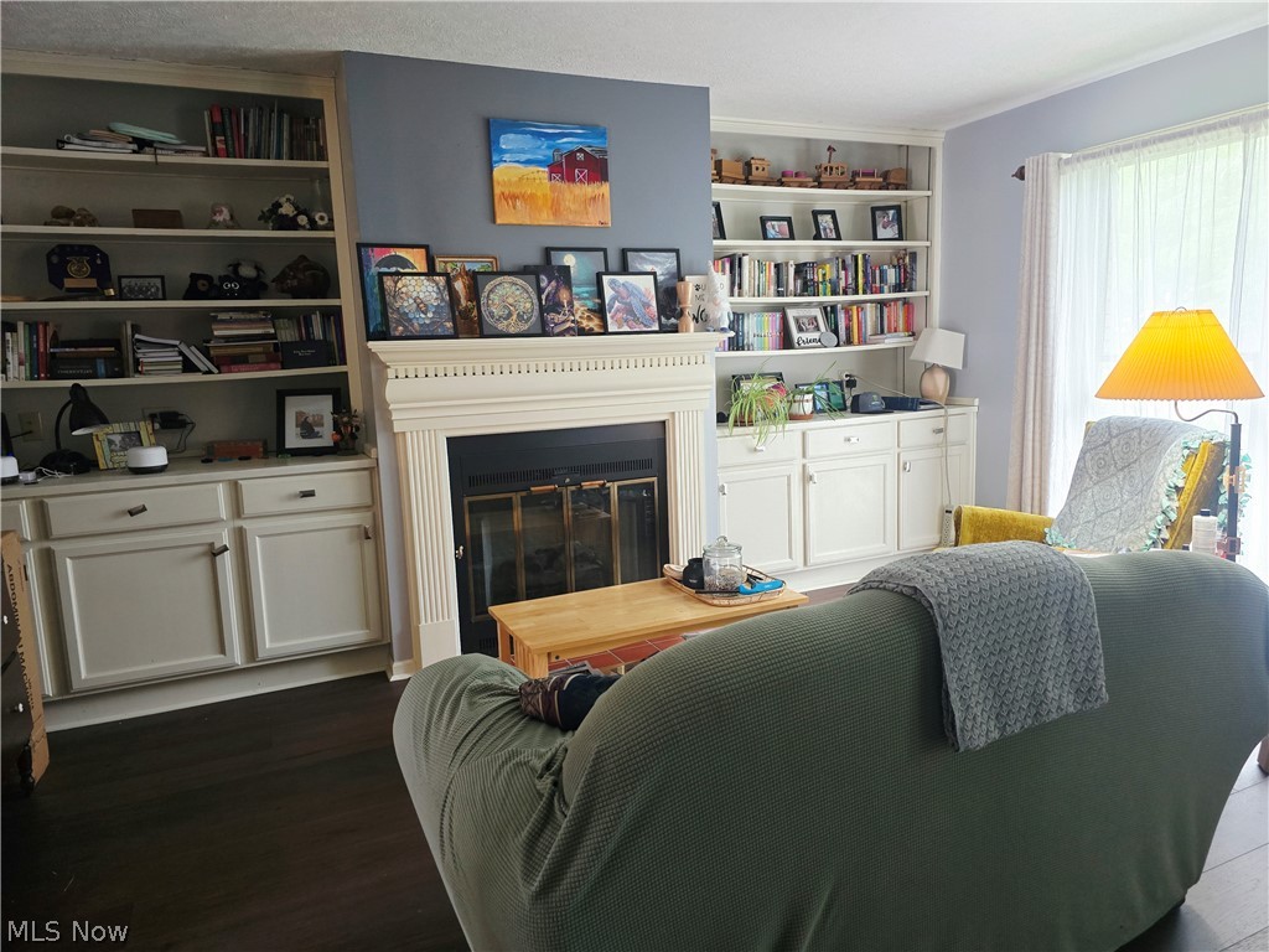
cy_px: 476
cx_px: 634
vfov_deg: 58.9
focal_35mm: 23
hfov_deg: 73.9
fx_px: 843
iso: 640
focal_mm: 6.3
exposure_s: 1/60
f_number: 1.7
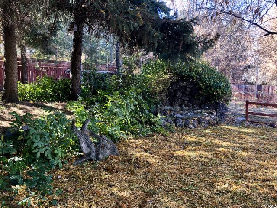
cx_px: 138
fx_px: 224
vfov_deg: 49.7
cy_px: 104
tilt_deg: -10.4
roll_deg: +0.6
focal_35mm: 28
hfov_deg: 63.4
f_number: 1.8
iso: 64
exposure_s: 1/120
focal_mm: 3.99
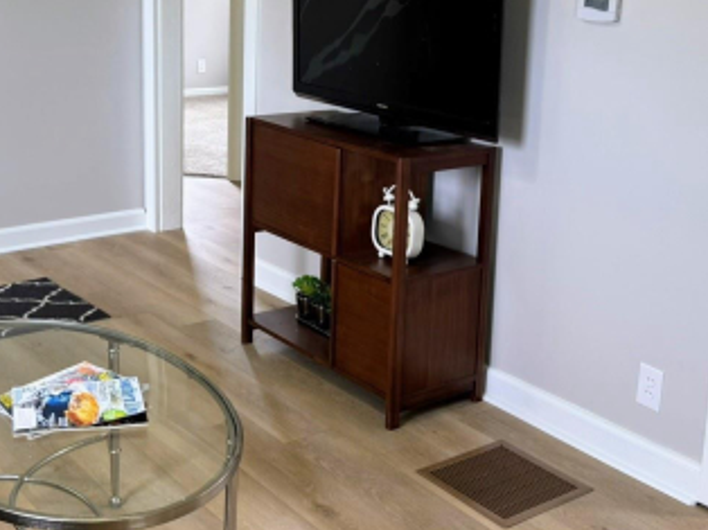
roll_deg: -3.1
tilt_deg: -11.6
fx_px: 1042
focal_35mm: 51
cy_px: 149
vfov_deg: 28.2
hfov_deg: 37.5
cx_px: 335
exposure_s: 1/120
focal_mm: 6.76
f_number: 1.78
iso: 80
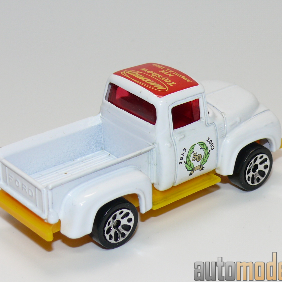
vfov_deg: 14.9
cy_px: 140
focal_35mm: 117
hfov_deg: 14.9
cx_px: 136
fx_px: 1078
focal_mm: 12.8
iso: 100
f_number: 4
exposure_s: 1/30
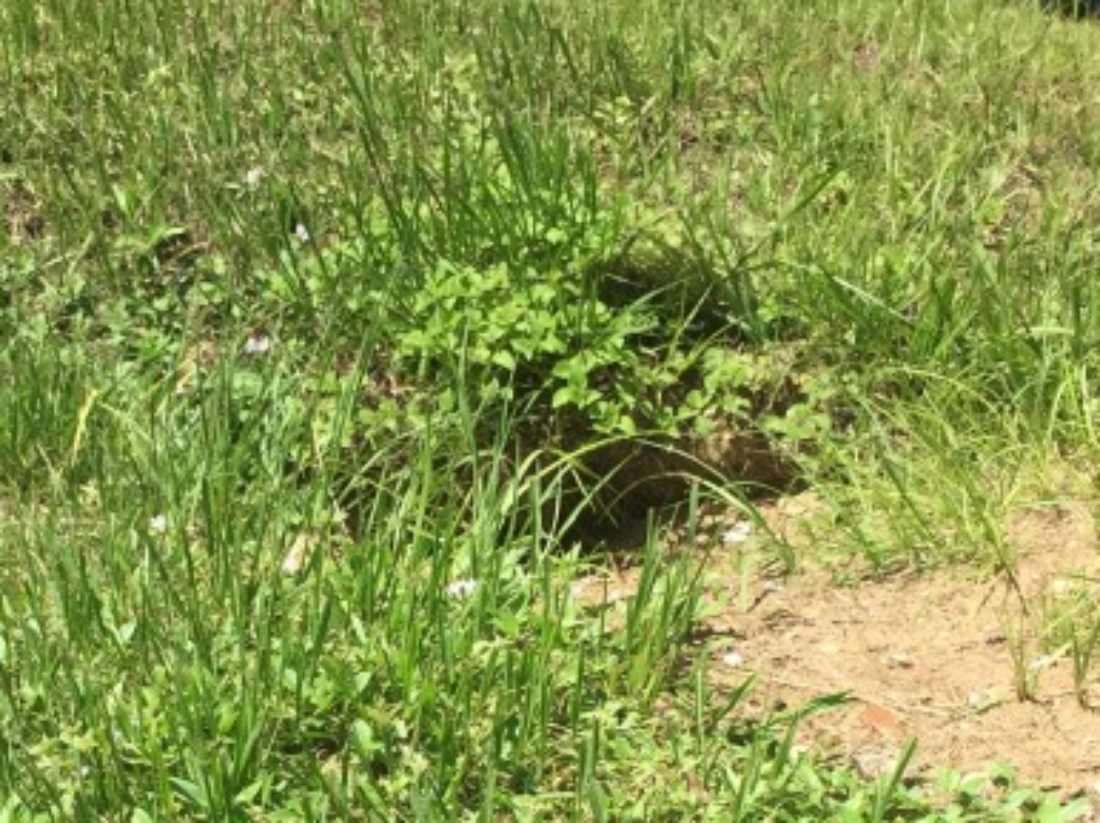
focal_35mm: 77
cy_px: 900
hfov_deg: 25.2
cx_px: 331
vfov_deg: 18.4
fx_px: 2445
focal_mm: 4.15
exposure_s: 1/1883
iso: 32
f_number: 2.2
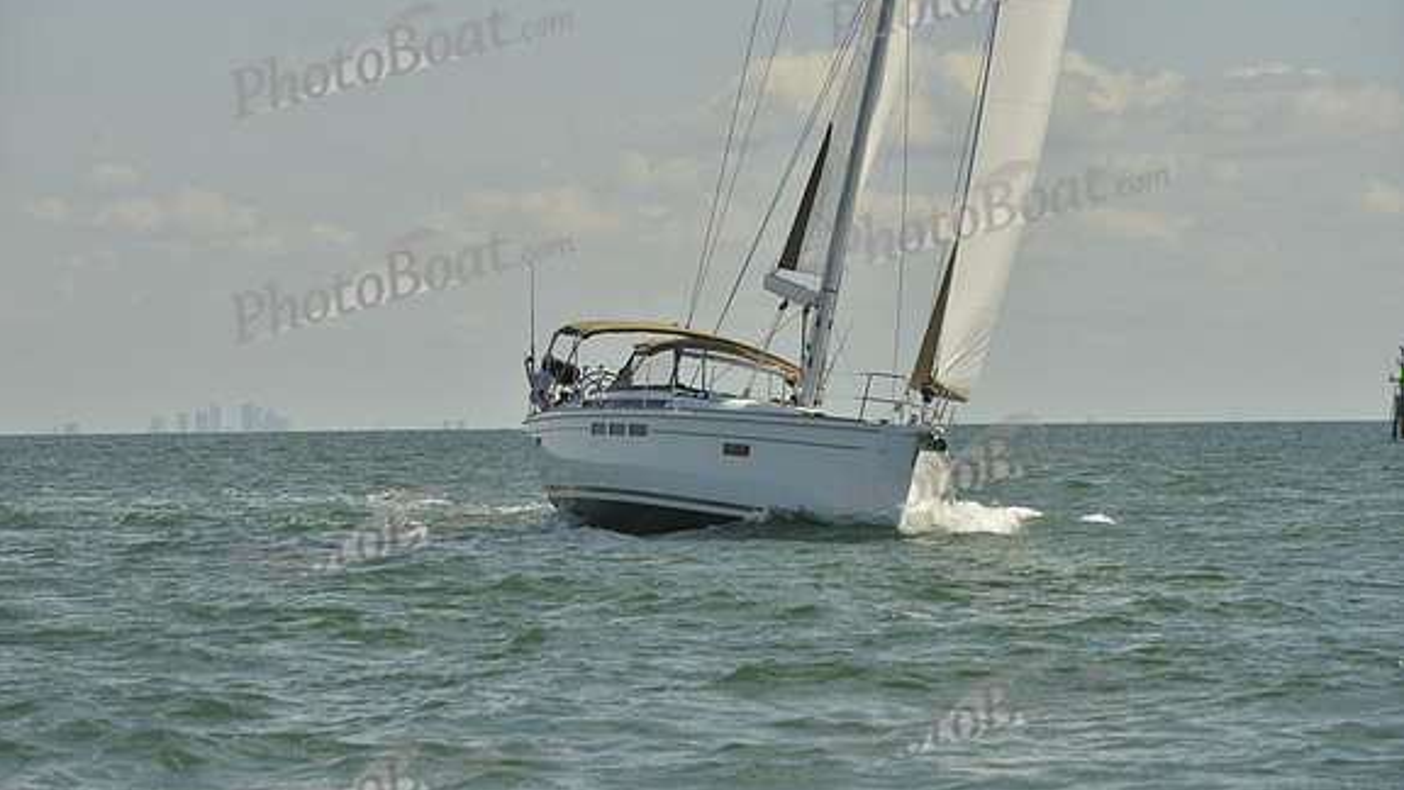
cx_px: 702
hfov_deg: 11.3
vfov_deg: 6.4
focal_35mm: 190
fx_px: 7073
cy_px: 372
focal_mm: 180
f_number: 11
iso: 280
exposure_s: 1/1000
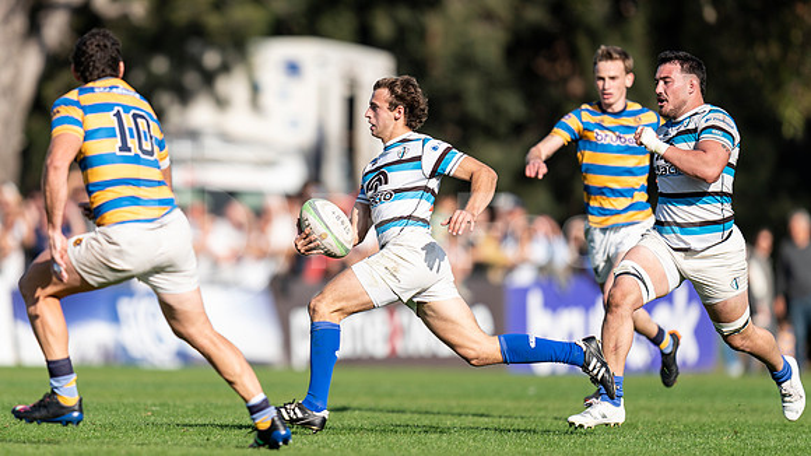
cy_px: 215
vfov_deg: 2.1
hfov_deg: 3.7
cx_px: 290
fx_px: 12689
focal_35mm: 590
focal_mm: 400
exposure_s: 1/1250
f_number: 2.8
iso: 100
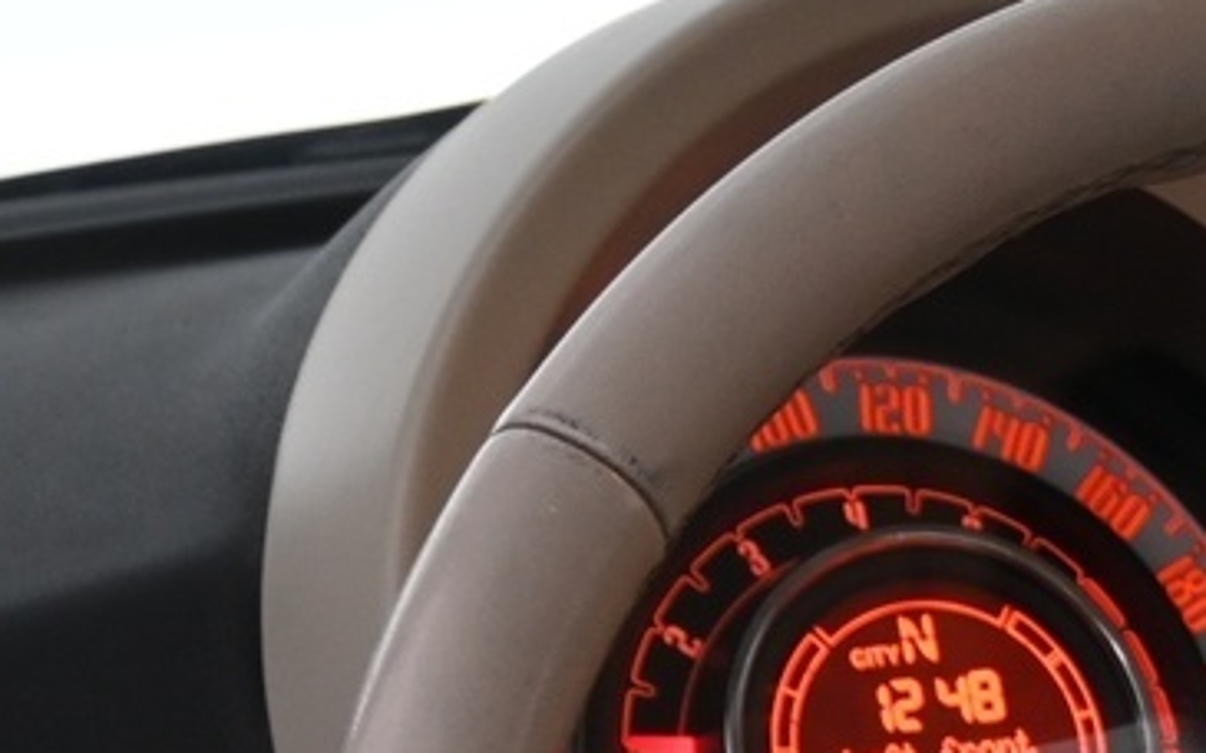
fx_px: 5135
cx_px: 1890
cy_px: 1562
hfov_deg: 12.6
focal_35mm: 156
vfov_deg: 8.0
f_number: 4.2
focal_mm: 23
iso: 720
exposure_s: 1/40
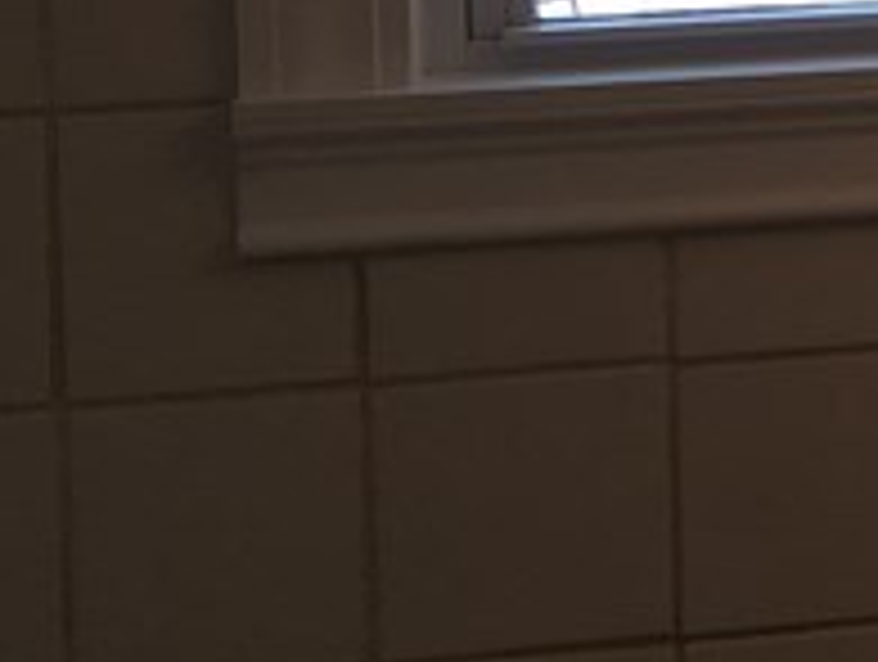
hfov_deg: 11.4
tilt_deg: -3.0
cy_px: -297
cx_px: 1909
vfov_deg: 9.5
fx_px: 3862
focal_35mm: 152
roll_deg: +0.2
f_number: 2.2
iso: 25
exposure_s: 1/40
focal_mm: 4.15
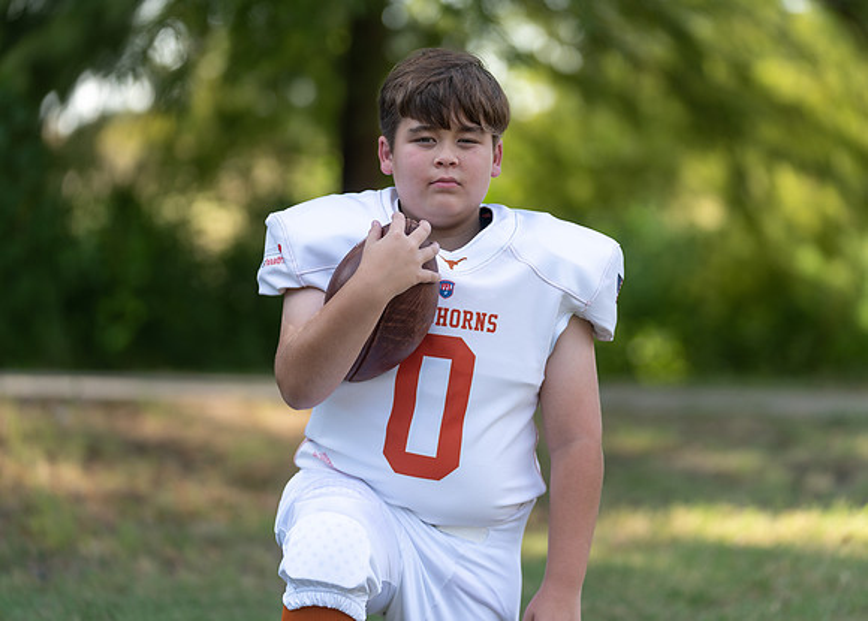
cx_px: 457
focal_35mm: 157
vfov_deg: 9.2
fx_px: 3863
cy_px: 277
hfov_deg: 12.8
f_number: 2.8
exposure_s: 1/400
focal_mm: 132
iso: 100
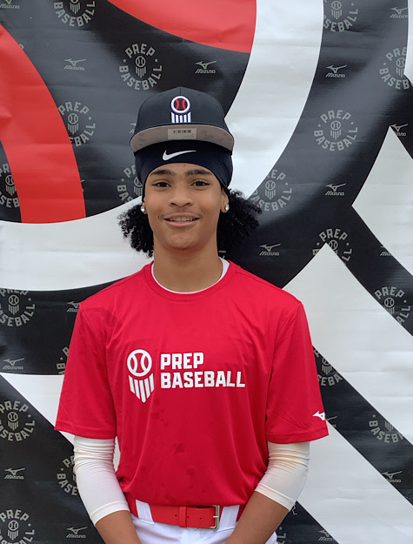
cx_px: 206
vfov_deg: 58.1
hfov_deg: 45.8
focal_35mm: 31
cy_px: 272
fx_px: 489
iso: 25
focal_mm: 3.3
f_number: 2.4
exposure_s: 1/337
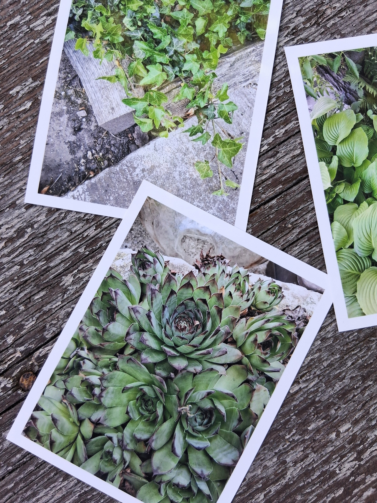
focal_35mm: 26
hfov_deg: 53.1
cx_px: 188
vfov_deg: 67.3
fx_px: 378
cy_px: 252
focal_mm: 3.98
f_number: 1.8
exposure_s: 1/120
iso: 80
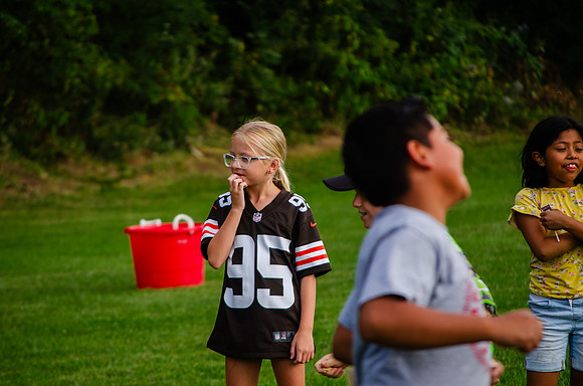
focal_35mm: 240
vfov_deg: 5.7
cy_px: 193
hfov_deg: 8.6
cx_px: 292
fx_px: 3878
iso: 250
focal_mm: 160
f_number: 5.6
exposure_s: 1/500
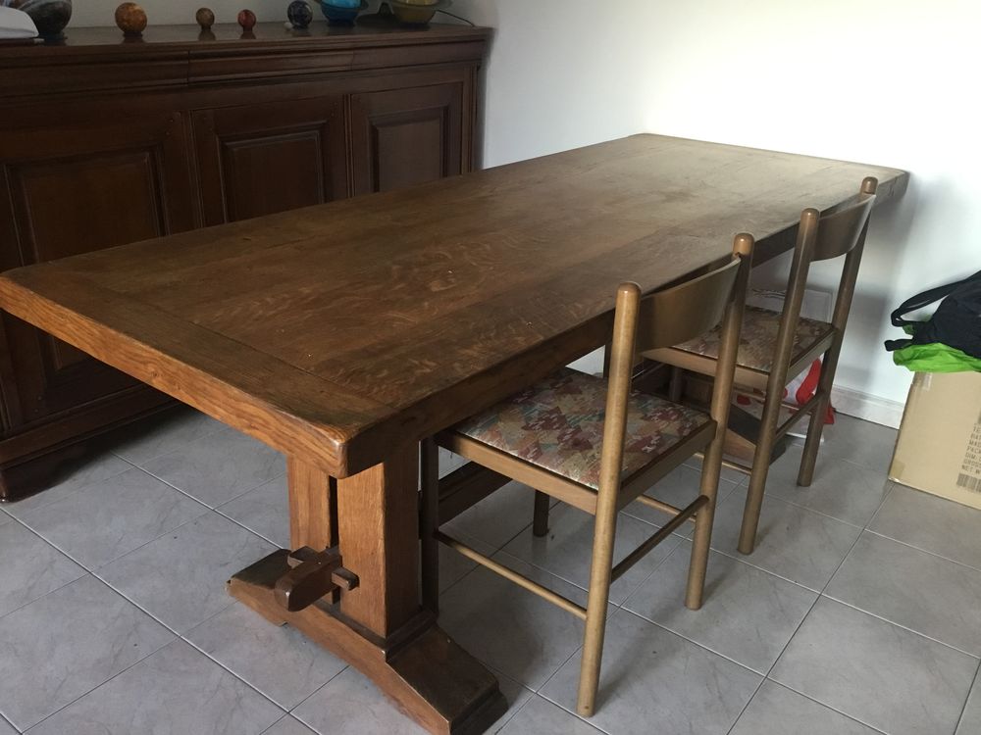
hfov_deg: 58.4
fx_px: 879
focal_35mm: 31
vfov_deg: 45.4
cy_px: 368
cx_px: 490
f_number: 2.4
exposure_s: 1/33
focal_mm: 3.3
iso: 160
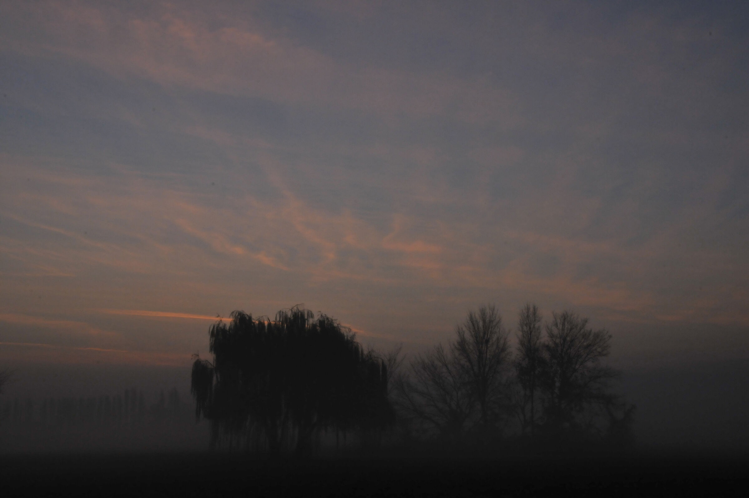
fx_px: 997
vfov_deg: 28.0
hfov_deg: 41.2
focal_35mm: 48
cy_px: 249
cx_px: 374
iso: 800
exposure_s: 1/20
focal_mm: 32
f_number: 29
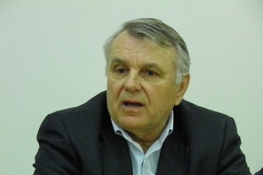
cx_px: 132
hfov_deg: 7.7
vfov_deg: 5.1
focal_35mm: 268
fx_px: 1957
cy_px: 97
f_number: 4.2
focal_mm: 46
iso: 1600
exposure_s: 1/60
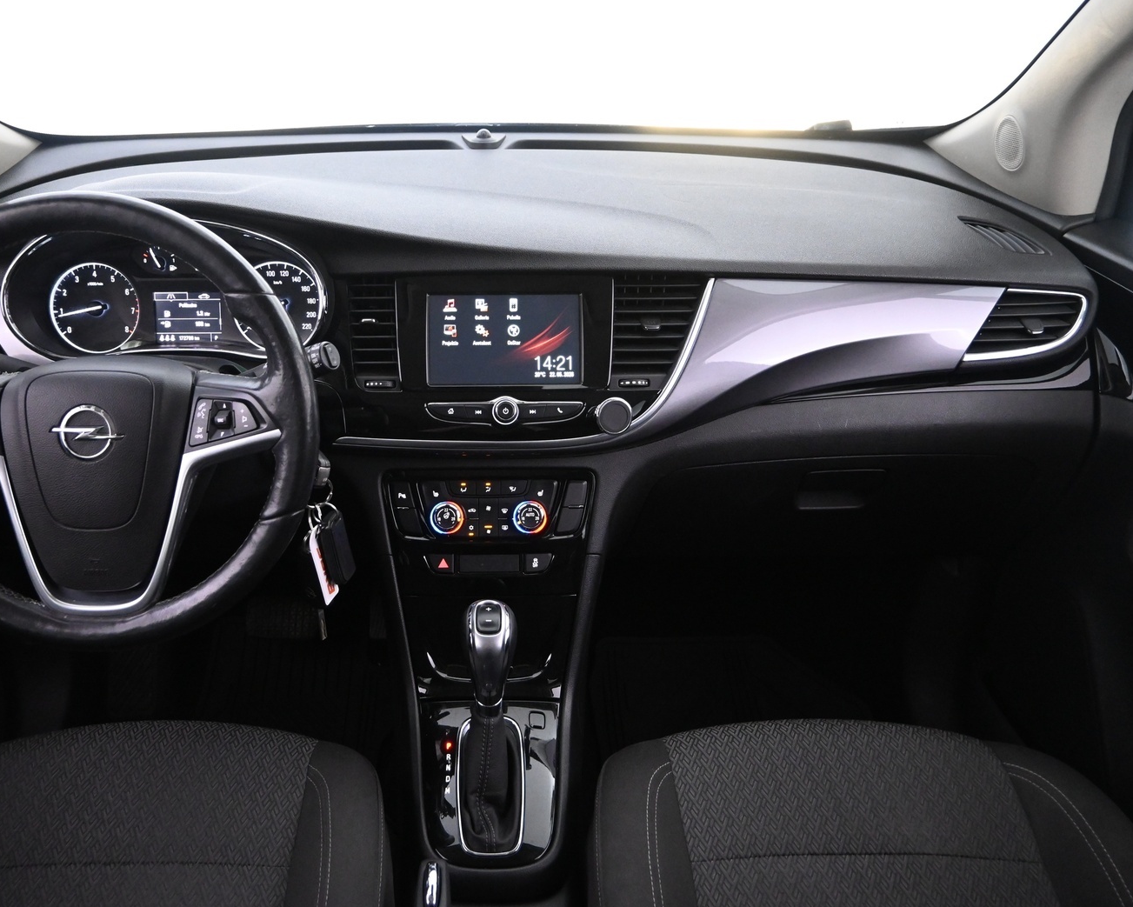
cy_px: 462
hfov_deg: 61.9
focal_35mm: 28
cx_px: 483
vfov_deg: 51.5
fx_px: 939
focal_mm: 16
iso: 3200
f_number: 3.5
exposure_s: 1/25
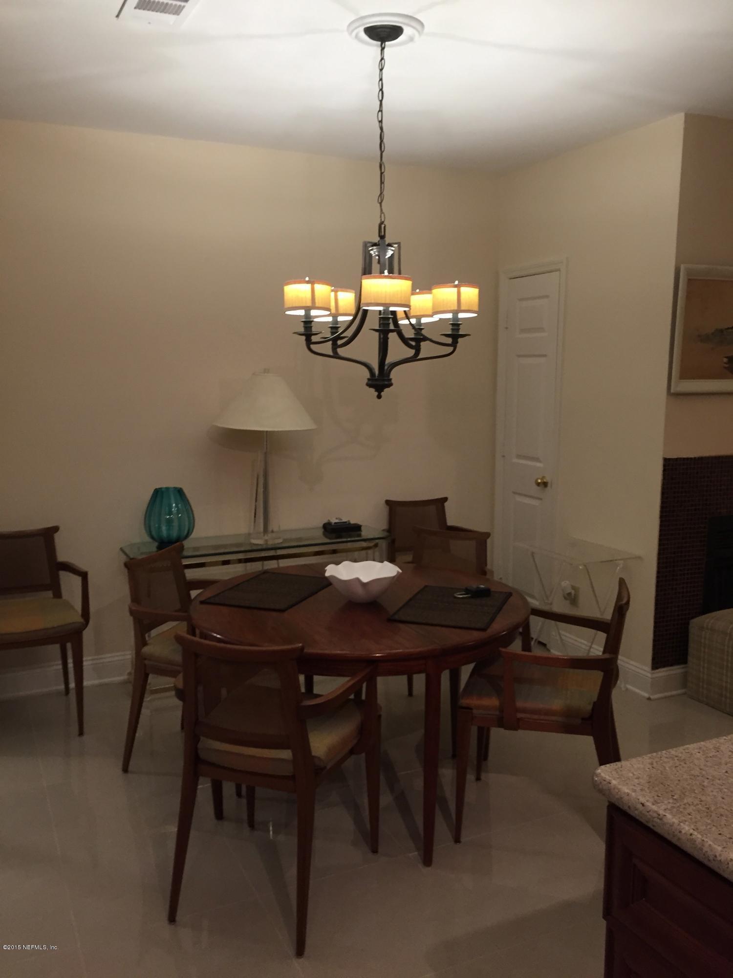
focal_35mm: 29
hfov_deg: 48.2
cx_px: 366
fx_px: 819
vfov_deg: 61.7
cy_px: 489
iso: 125
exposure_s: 1/30
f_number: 2.2
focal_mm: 4.15
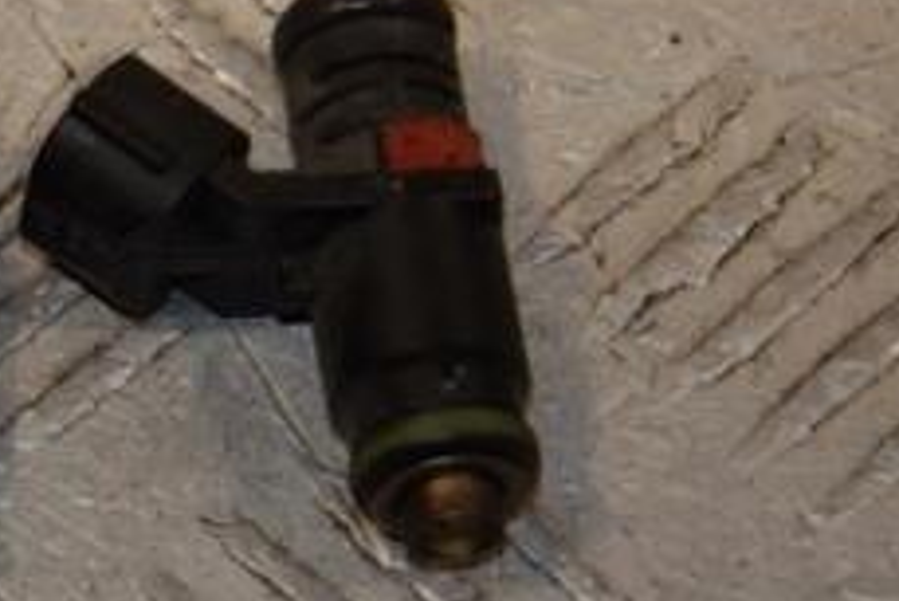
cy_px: 357
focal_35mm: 354
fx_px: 8845
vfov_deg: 3.9
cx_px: -204
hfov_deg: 5.8
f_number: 8
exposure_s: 1/200
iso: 800
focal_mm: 90
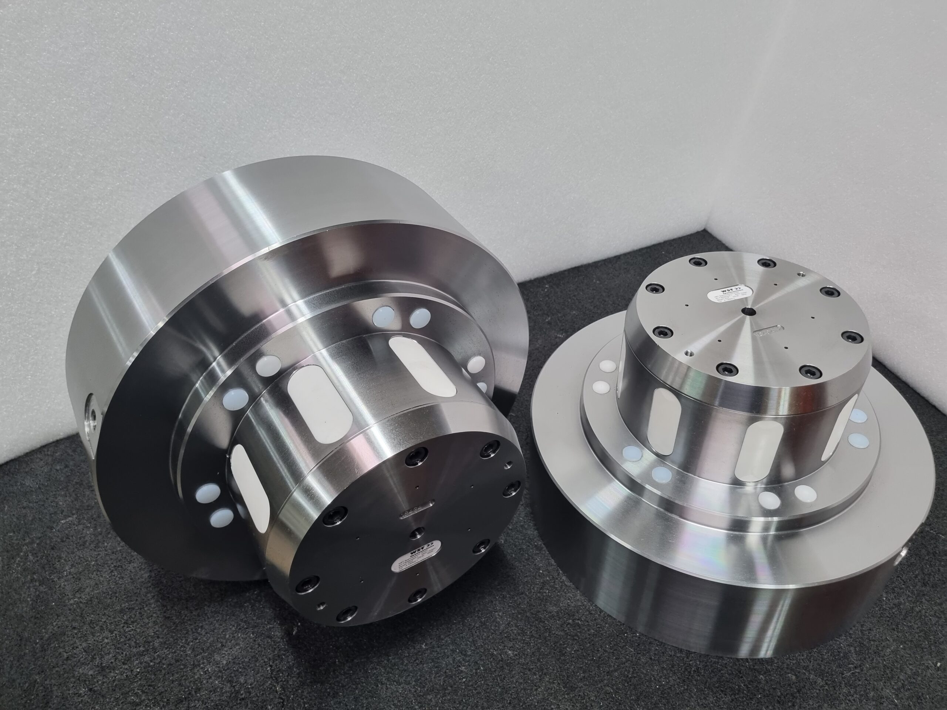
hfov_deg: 67.3
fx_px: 711
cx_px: 474
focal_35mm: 26
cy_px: 355
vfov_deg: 53.1
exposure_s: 1/50
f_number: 1.8
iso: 250
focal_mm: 5.4
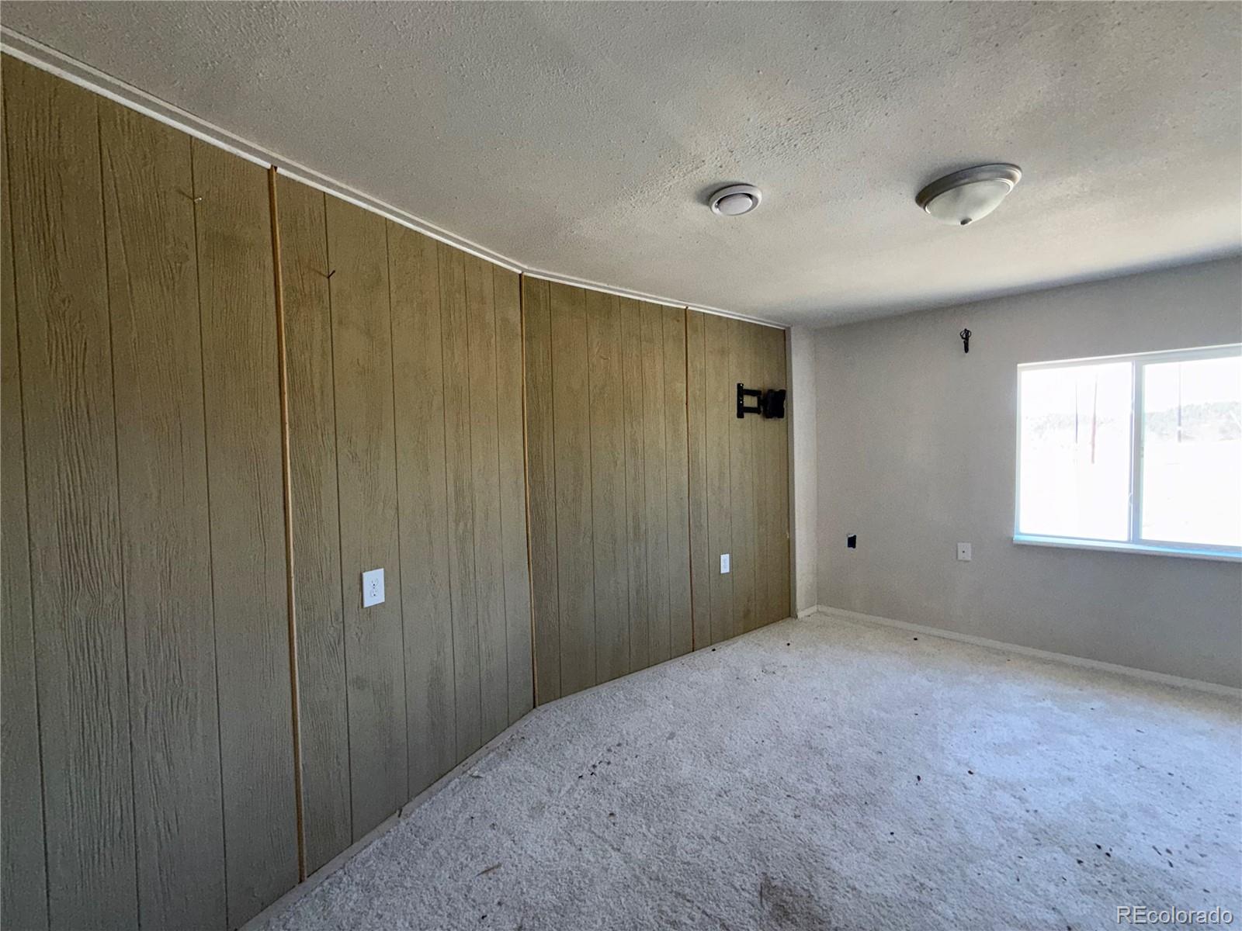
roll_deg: +0.9
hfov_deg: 102.1
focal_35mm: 14
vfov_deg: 85.7
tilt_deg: -1.6
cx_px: 621
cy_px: 466
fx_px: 502
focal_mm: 2.22
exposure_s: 1/121
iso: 160
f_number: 2.2
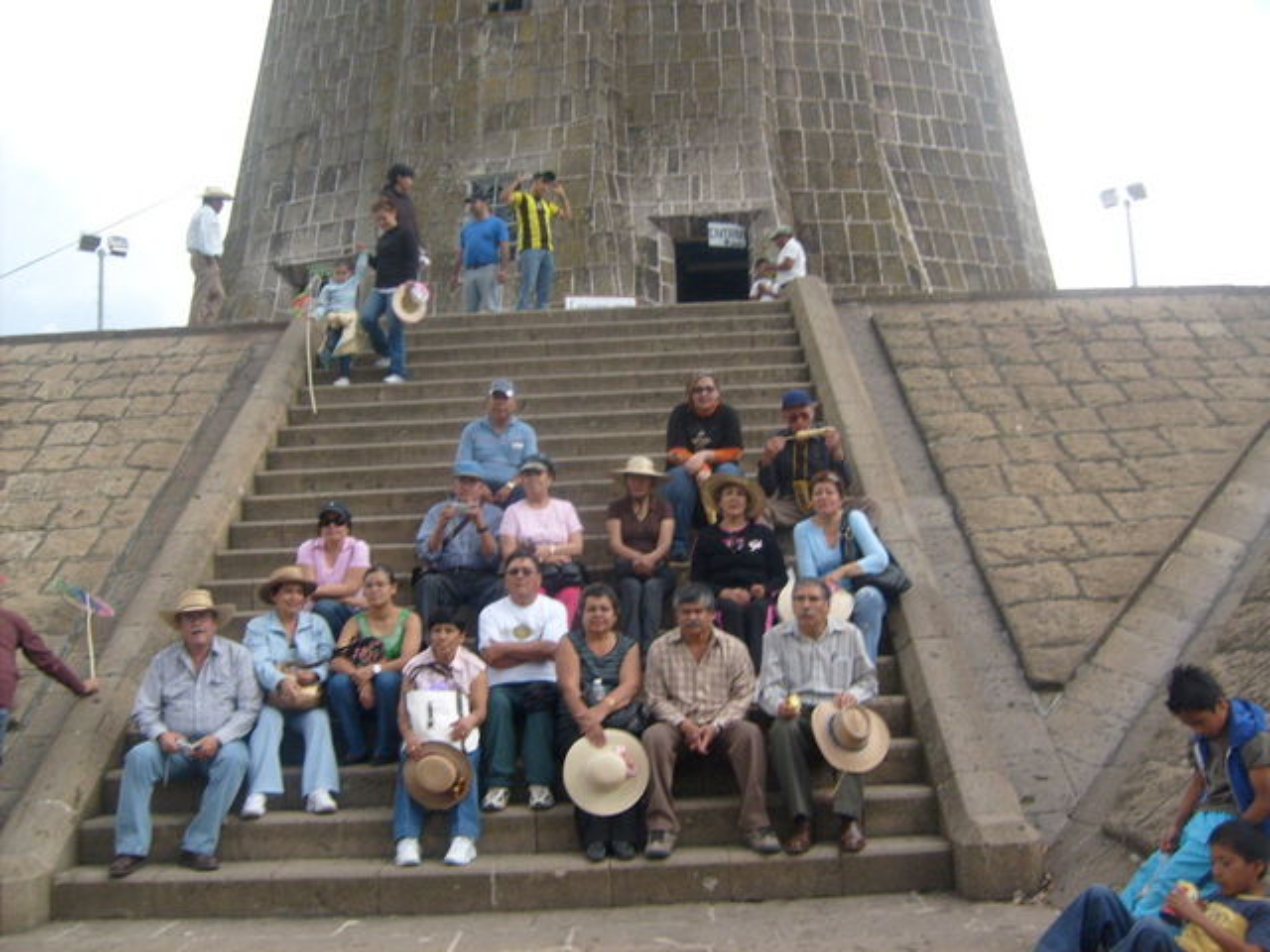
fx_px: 1284
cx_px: 635
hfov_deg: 52.6
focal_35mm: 35
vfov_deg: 40.7
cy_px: 476
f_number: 7.1
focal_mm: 5.8
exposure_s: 1/90
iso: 80
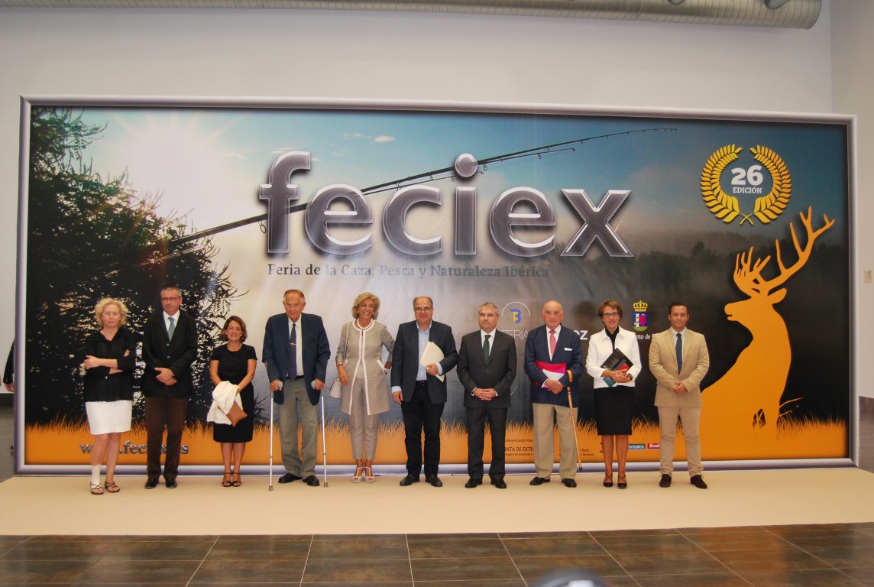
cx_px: 437
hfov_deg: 57.1
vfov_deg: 40.1
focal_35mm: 33
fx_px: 803
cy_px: 294
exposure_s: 1/60
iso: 320
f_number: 3.8
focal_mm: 22
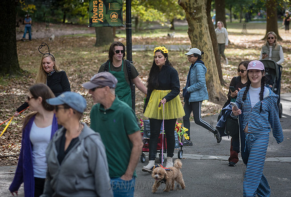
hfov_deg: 16.6
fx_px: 997
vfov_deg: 11.3
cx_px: 160
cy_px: 90
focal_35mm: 123
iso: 1000
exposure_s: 1/800
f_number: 4
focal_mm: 112
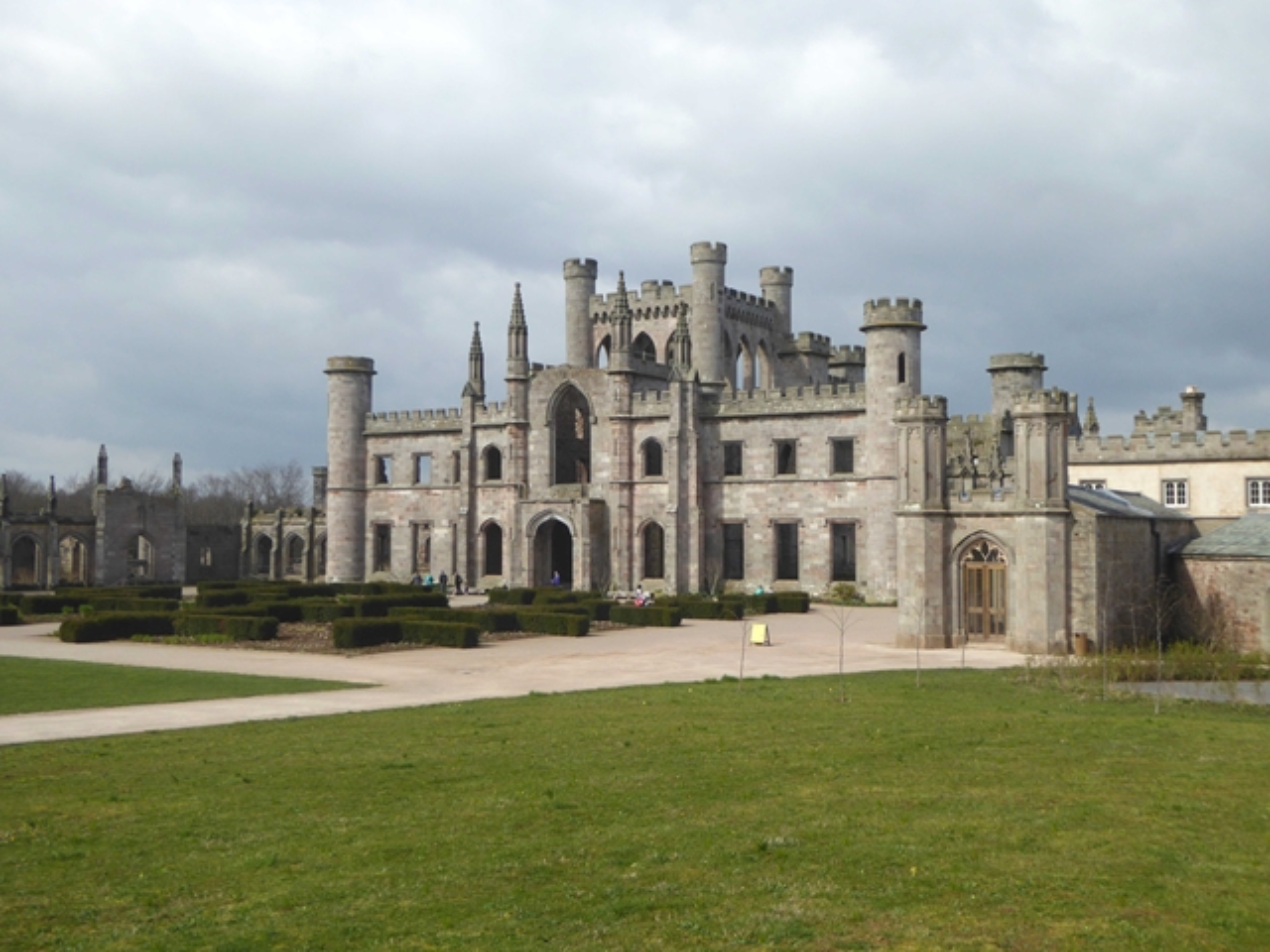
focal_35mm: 39
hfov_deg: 47.9
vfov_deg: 36.8
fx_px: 1431
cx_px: 635
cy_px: 476
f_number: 3.7
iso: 100
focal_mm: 6.7
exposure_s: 1/800
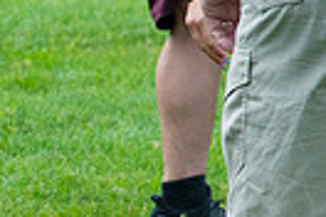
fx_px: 7135
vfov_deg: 1.7
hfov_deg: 2.6
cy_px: 195
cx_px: -163
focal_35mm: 788
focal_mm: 120
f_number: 5.6
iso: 320
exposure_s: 1/1250
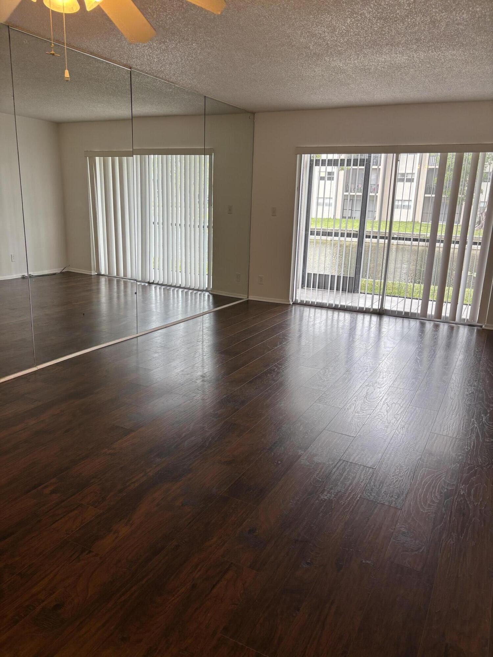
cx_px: 246
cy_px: 328
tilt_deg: -15.1
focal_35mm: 26
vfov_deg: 67.3
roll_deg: -2.3
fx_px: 494
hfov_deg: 53.1
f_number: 1.6
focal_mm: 5.96
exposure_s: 1/120
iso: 50
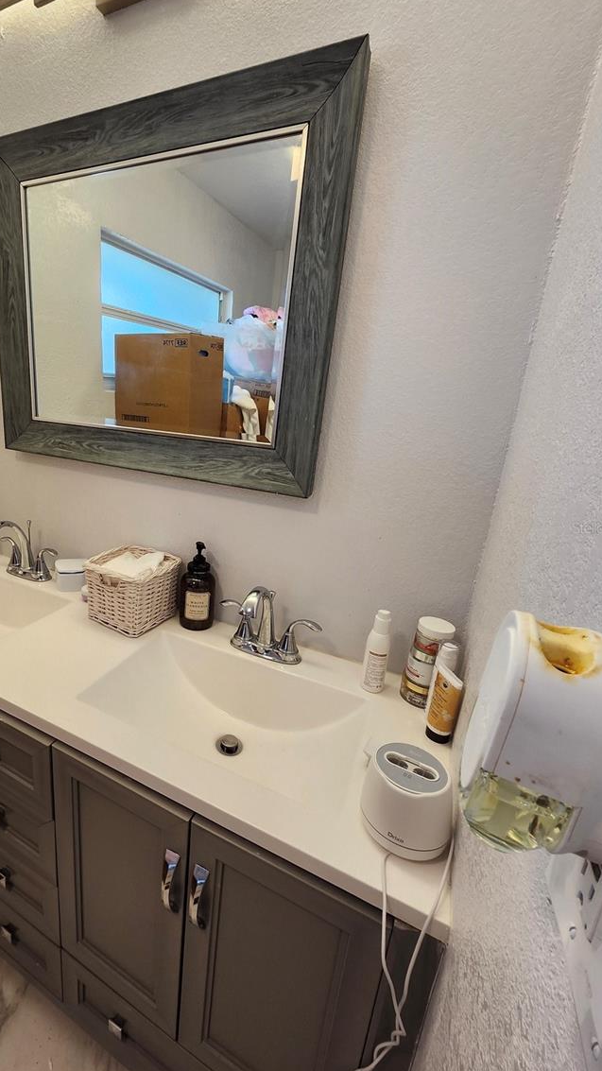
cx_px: 214
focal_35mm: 15
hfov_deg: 69.0
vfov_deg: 103.0
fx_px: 426
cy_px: 527
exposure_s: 1/60
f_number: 2.2
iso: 64
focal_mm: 1.74
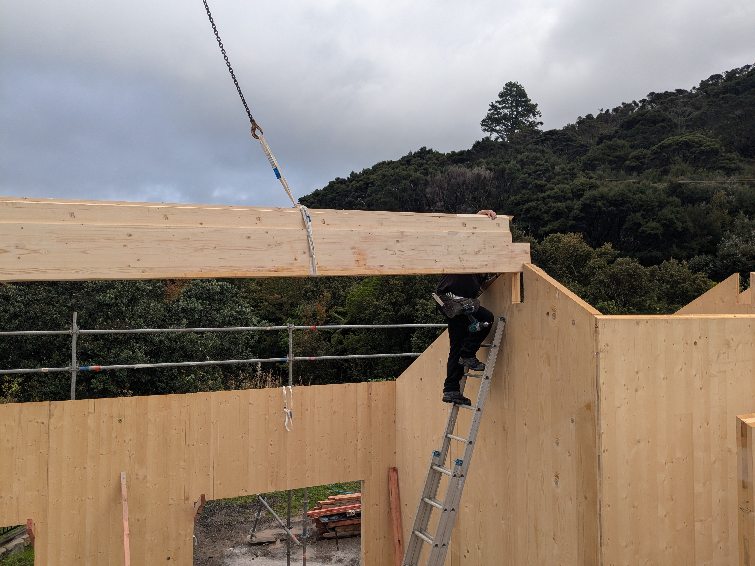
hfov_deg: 65.3
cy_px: 283
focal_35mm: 27
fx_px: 589
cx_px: 378
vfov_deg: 51.4
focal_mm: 4.38
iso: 59
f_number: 1.73
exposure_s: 1/2597
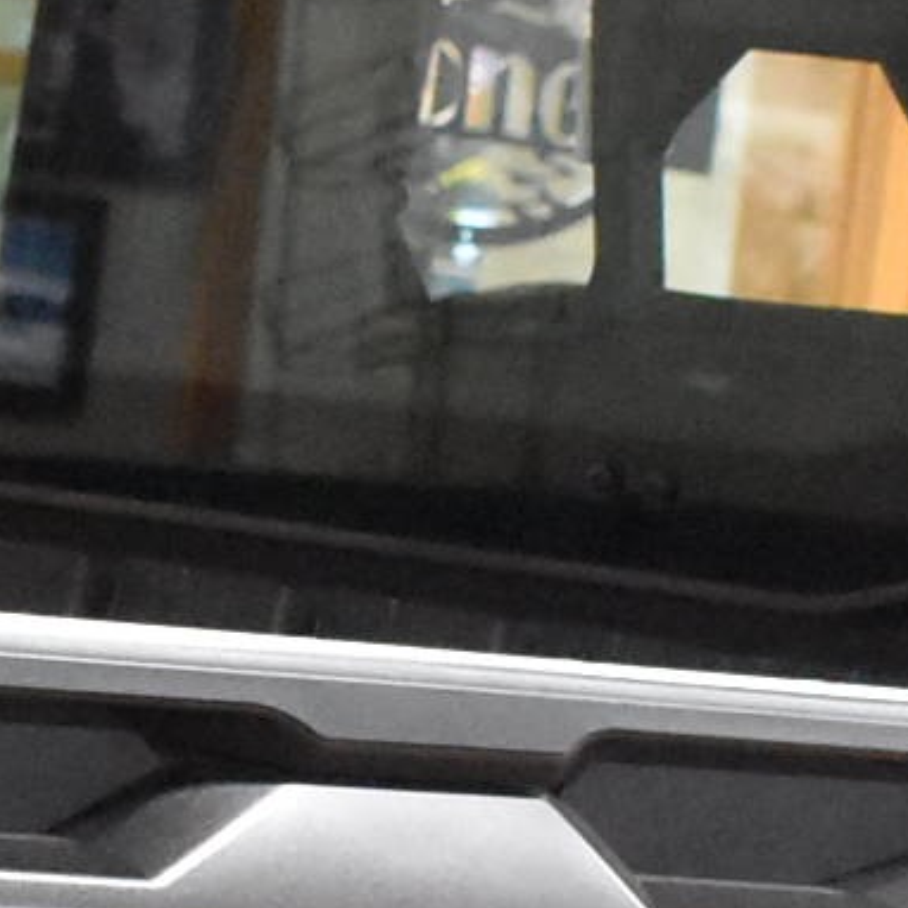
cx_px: 202
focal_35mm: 220
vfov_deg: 7.8
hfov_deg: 7.9
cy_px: 1217
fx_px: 6529
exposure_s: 1/125
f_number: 3.8
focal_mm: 22
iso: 7200
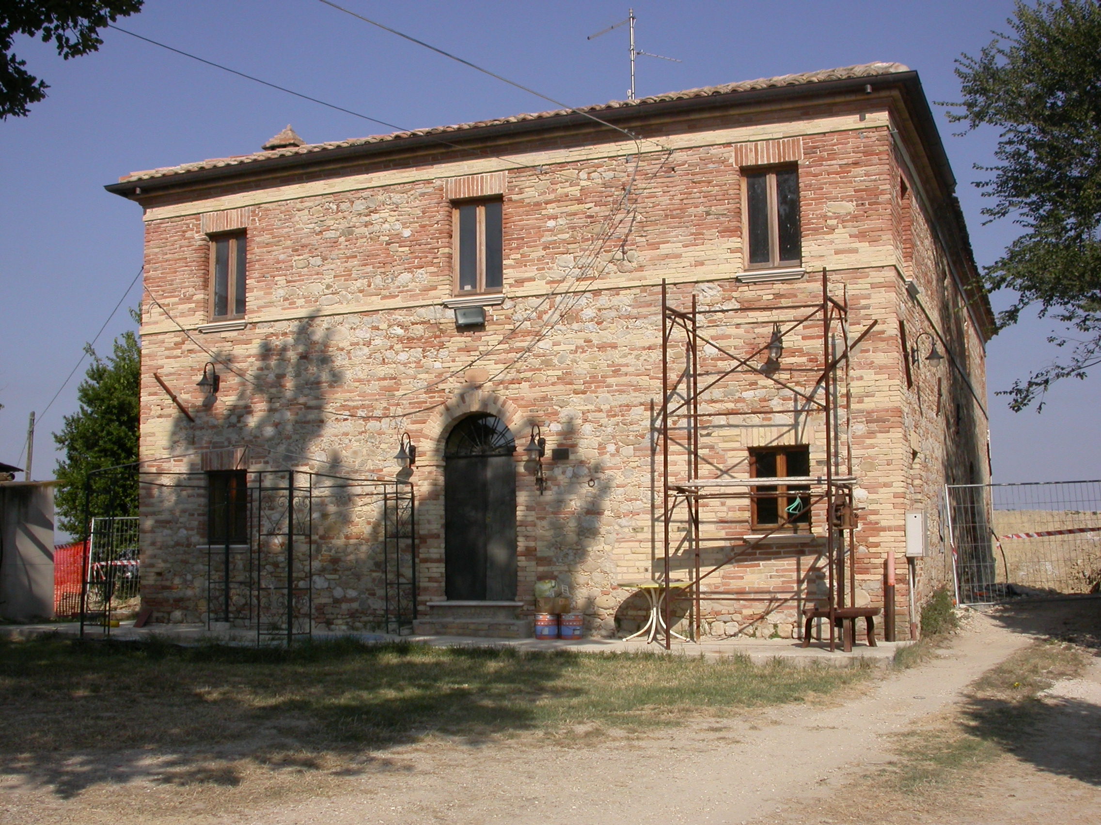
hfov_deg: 45.8
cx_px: 550
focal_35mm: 41
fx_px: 1304
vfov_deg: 35.1
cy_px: 412
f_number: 7.7
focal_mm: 8.6
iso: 100
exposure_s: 1/466
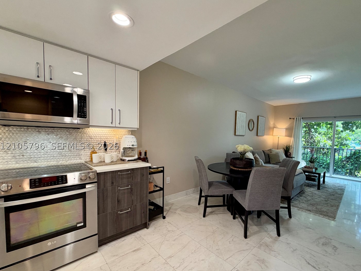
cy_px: 146
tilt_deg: -3.3
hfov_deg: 94.2
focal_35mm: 16
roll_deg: -1.5
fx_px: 167
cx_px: 198
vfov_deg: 78.0
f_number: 2.2
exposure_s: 1/120
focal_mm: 2.22
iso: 200
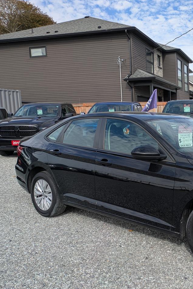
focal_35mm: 35
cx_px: 180
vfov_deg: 54.4
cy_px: 145
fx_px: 281
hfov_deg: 35.3
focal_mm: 5.43
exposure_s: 1/1733
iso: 47
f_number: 1.89
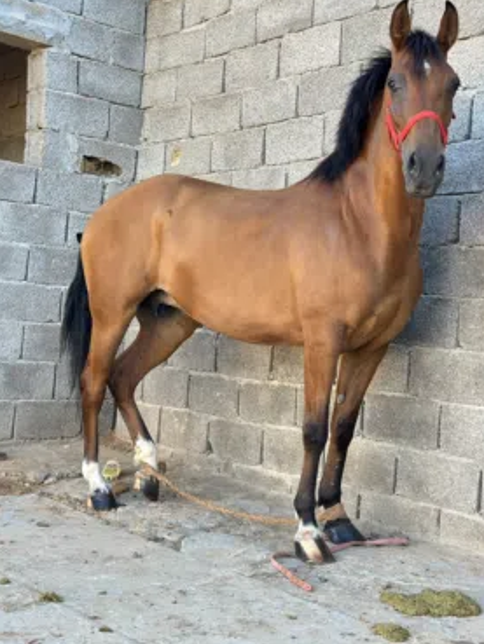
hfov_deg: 28.0
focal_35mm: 52
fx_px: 969
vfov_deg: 36.8
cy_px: 297
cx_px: 259
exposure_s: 1/290
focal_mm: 6.86
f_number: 1.78
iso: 80
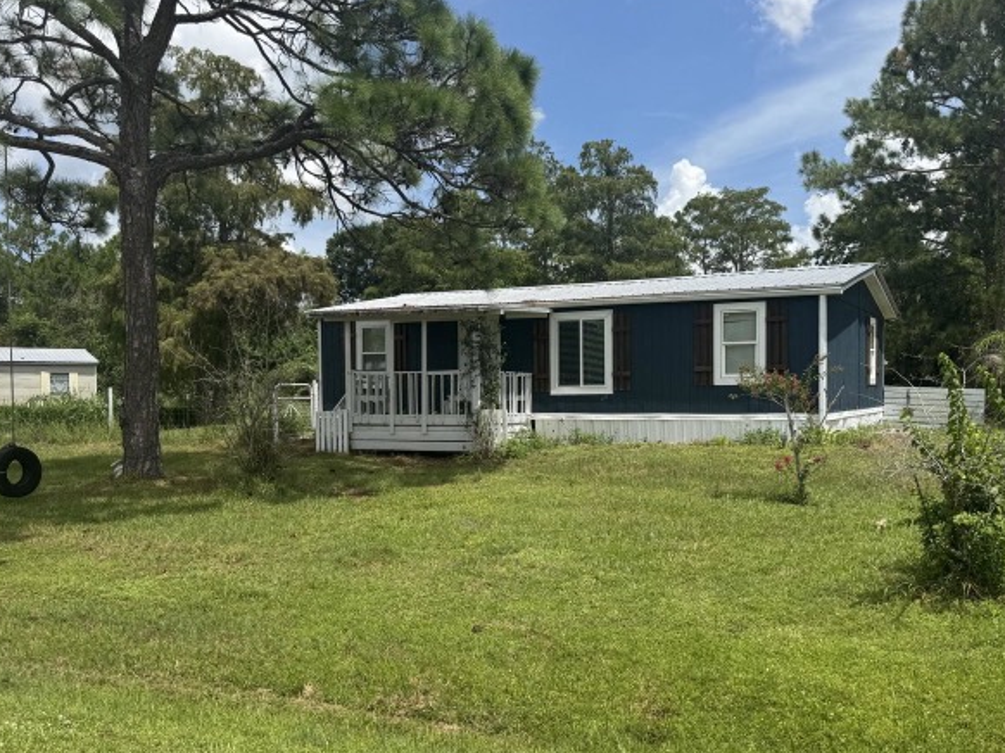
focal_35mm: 33
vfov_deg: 42.8
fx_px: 958
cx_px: 554
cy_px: 421
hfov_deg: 55.3
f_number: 1.78
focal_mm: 6.76
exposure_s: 1/4950
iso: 80
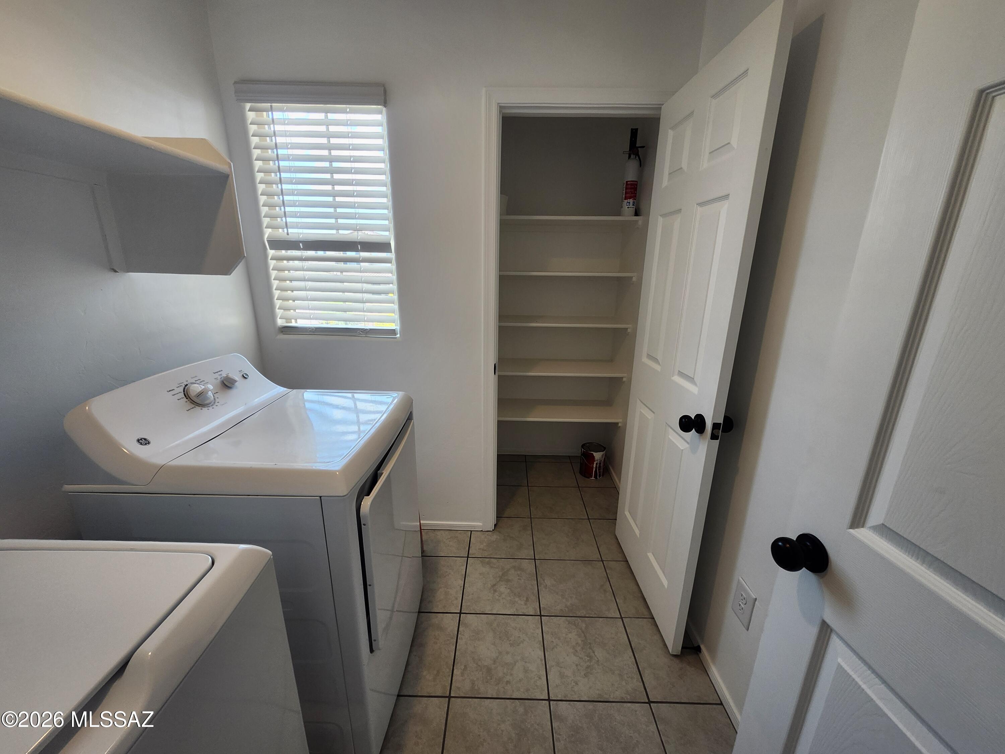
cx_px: 502
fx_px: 377
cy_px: 377
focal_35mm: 13
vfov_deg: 89.9
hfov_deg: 106.2
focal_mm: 1.74
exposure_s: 1/60
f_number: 2.2
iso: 50
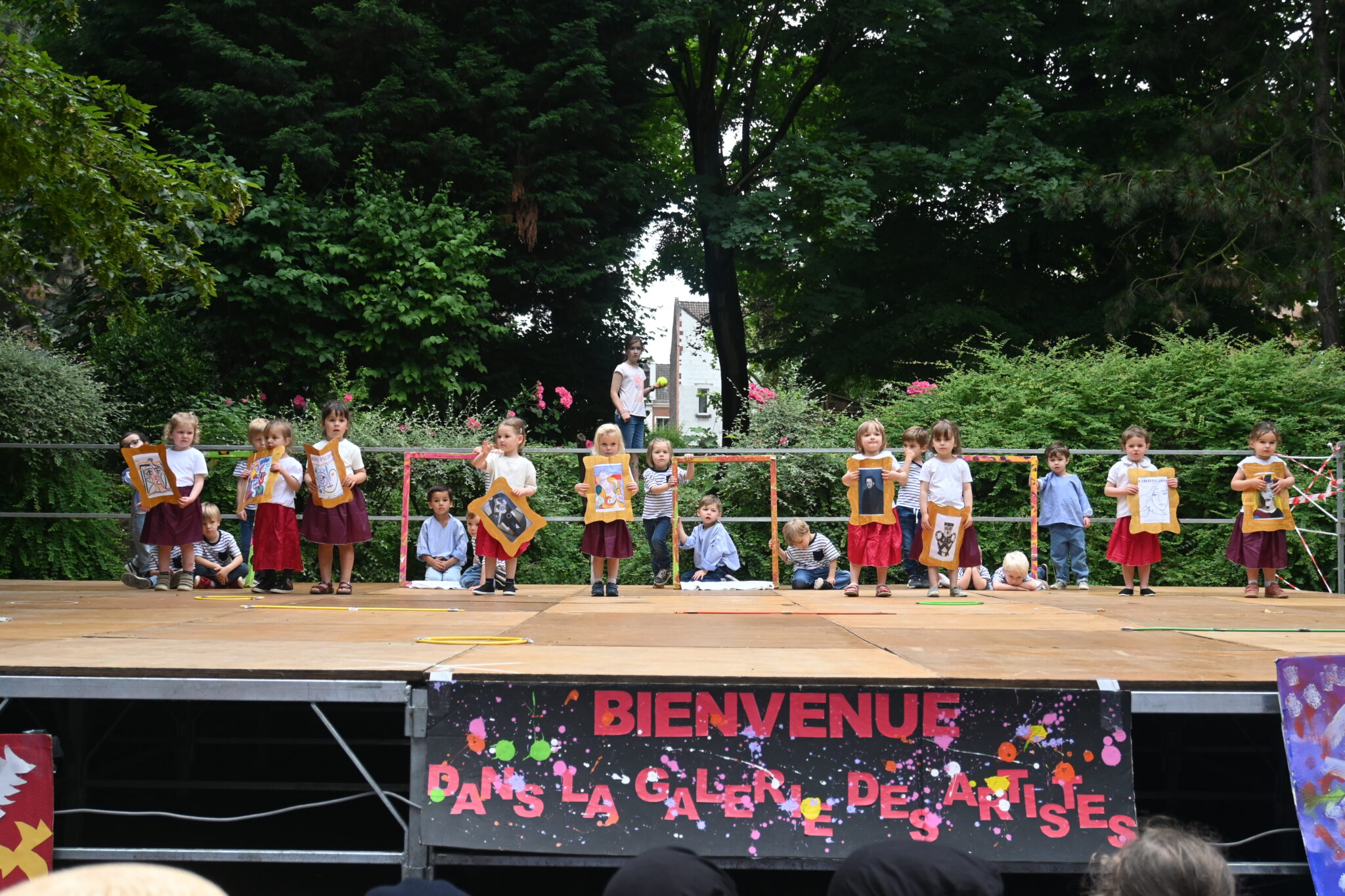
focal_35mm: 45
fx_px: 1681
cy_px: 448
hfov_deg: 43.6
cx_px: 672
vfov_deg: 29.9
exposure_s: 1/250
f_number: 4.8
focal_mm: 30
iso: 250
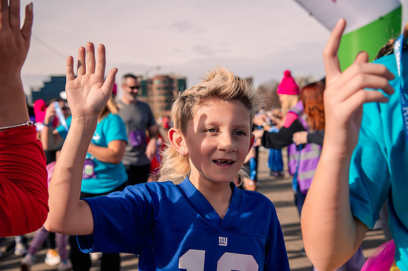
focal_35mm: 55
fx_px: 623
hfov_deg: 36.3
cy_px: 136
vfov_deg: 24.6
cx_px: 204
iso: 200
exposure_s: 1/640
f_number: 5.6
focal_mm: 55
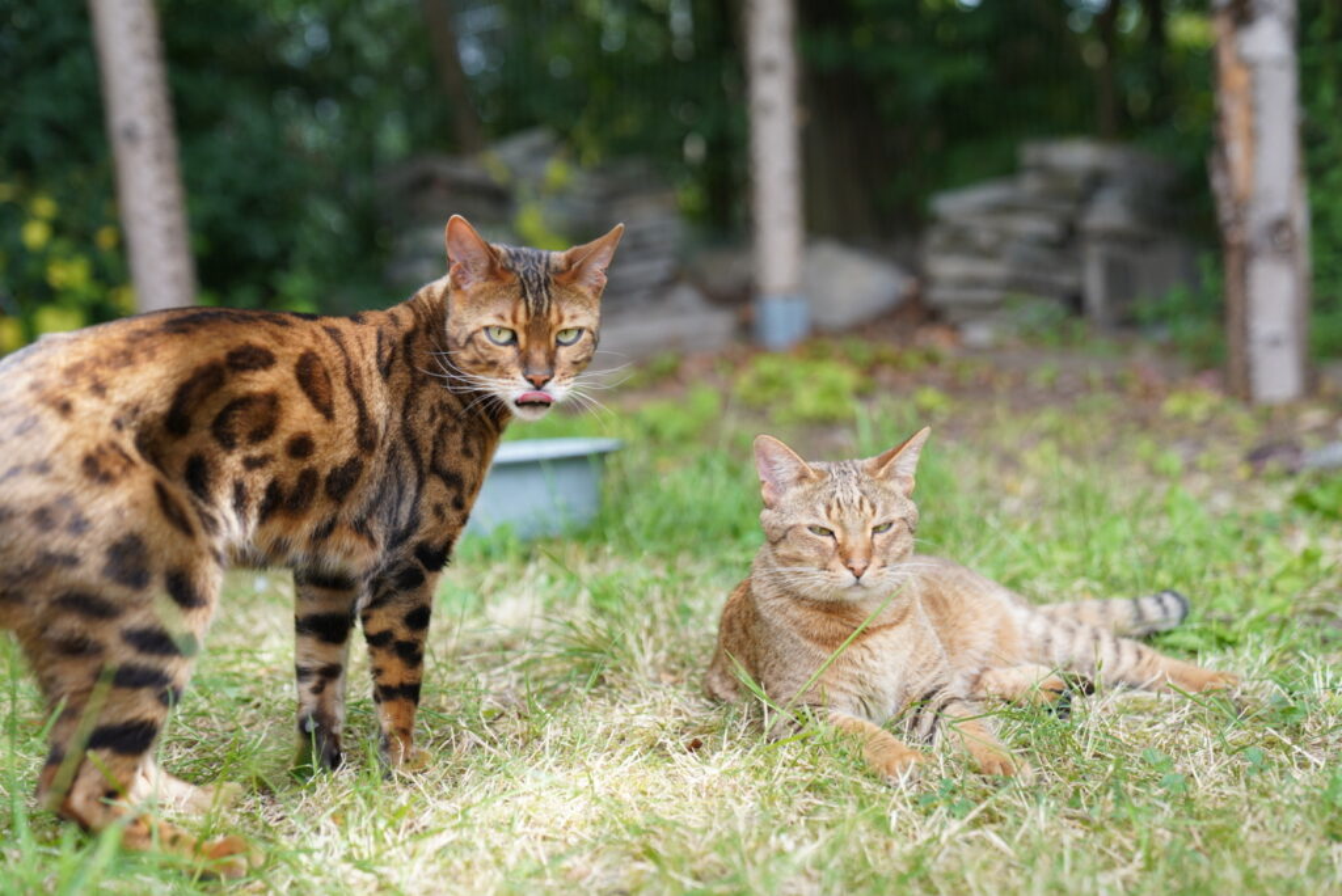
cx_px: 671
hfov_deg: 36.9
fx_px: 2014
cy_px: 448
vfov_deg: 25.1
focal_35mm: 54
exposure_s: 1/250
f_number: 2.8
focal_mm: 54
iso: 100
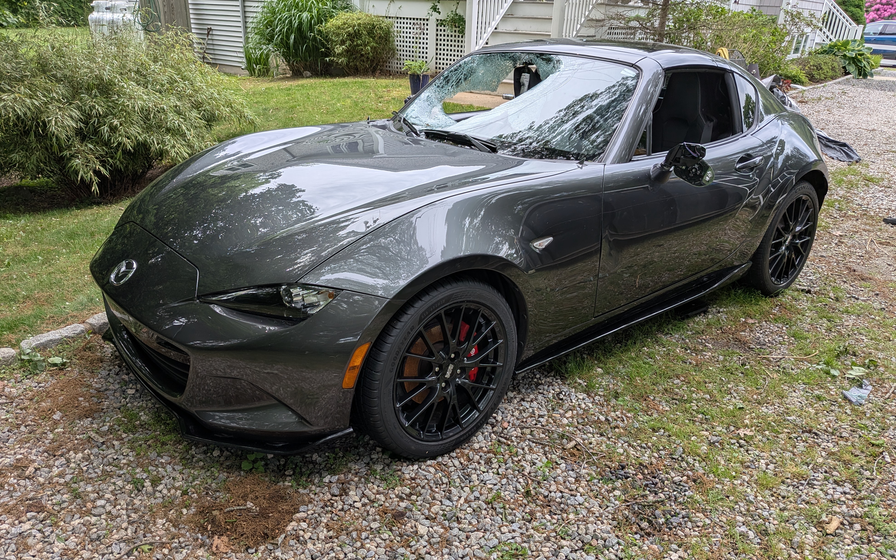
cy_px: 329
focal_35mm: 26
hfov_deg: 70.4
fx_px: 635
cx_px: 441
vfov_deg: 47.4
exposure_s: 1/541
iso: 41
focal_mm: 4.53
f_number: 1.7
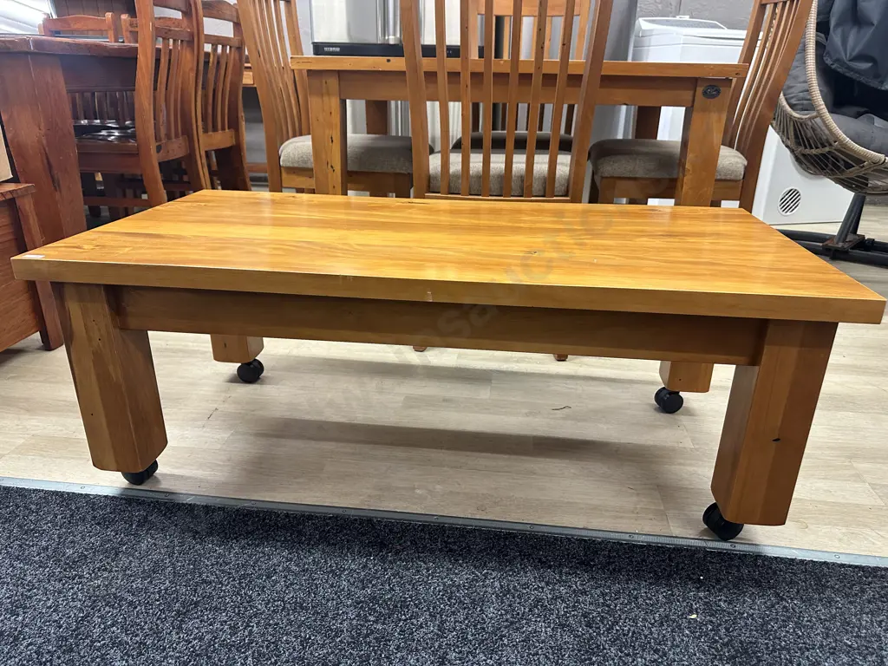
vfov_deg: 56.8
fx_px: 616
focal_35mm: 24
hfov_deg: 71.6
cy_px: 333
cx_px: 444
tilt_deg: -21.4
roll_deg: -1.3
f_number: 1.78
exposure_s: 1/50
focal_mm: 6.86
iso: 200
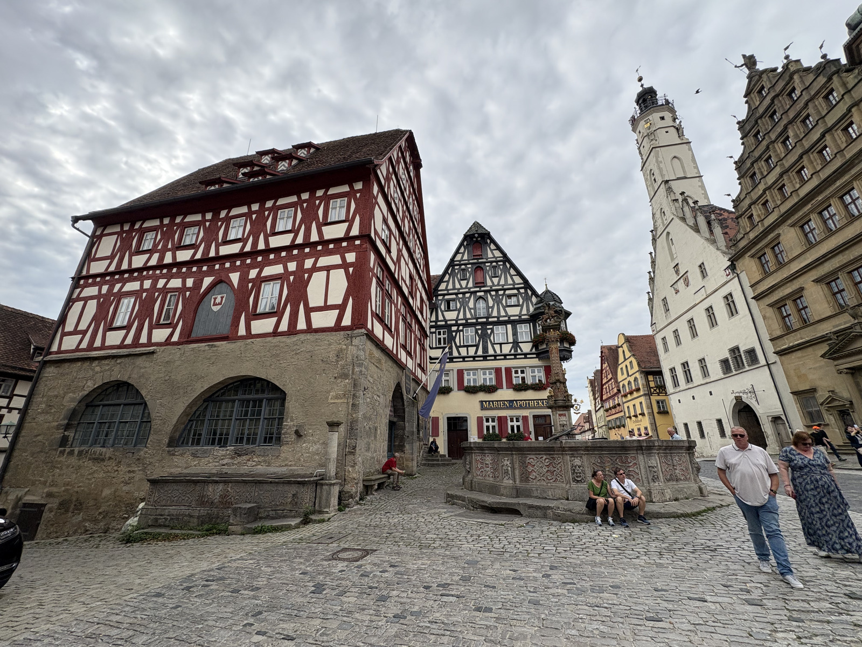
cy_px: 324
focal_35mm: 14
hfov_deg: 102.1
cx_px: 431
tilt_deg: +20.4
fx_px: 349
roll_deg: +0.3
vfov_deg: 85.7
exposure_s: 1/1346
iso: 50
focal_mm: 2.22
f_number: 2.2
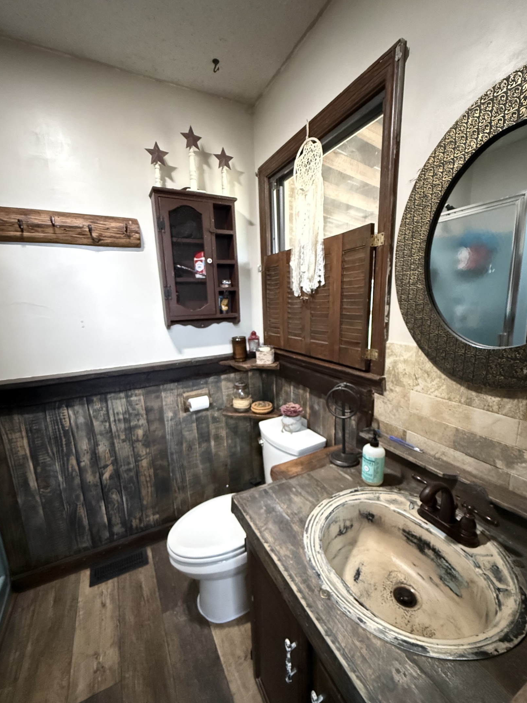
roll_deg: +1.7
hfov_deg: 81.8
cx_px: 264
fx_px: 304
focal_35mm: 15
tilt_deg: -11.9
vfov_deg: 98.1
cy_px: 369
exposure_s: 1/120
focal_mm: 2.22
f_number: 2.2
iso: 2000
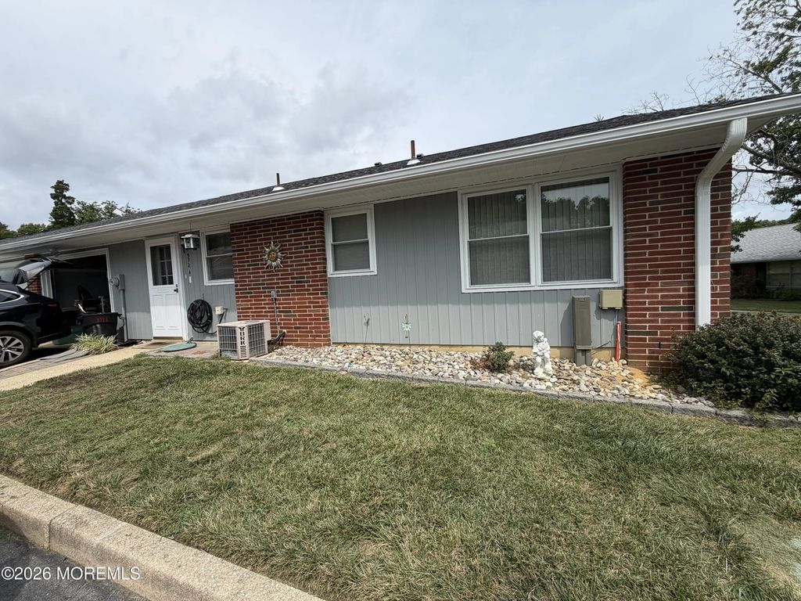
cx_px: 400
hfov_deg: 102.1
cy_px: 300
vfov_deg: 85.7
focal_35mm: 14
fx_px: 324
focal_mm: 2.22
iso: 20
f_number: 2.2
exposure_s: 1/914
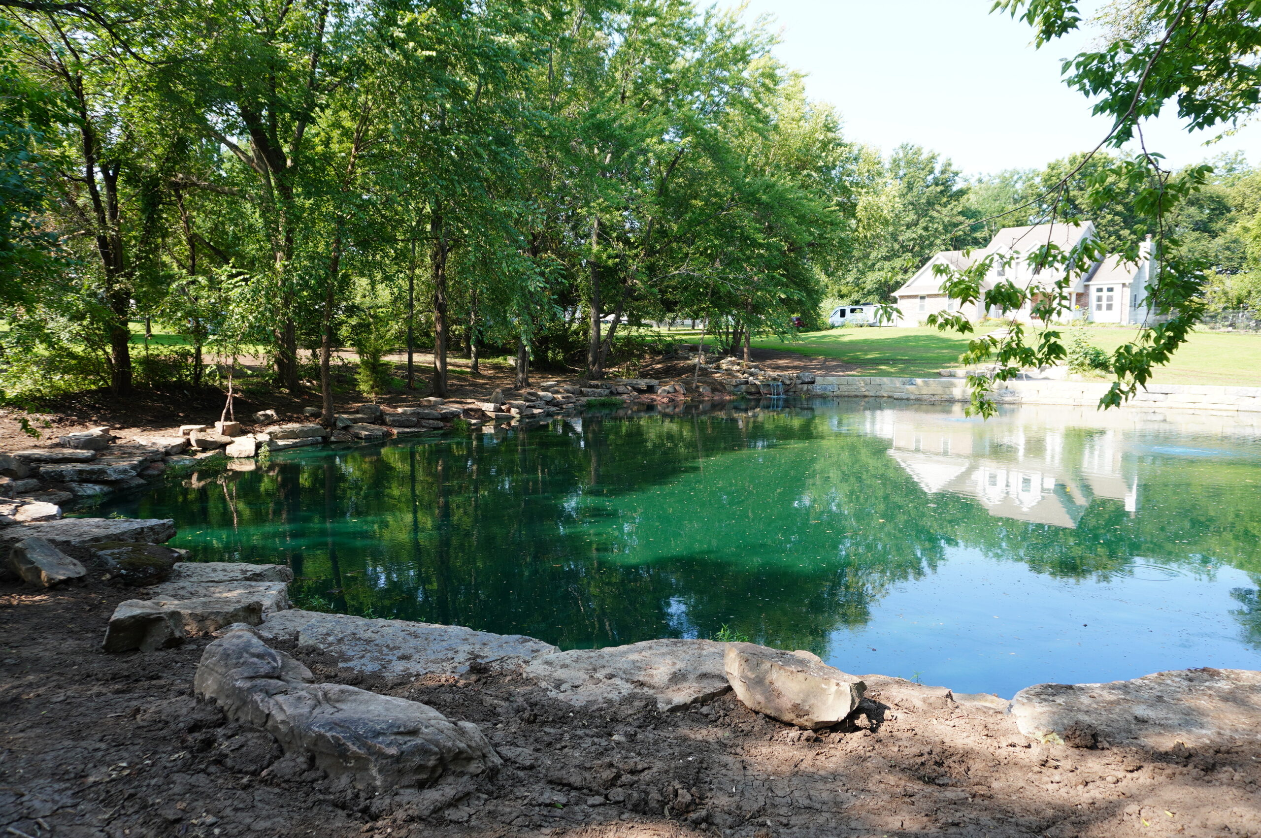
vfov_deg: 53.0
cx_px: 630
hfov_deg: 73.8
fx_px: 840
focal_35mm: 24
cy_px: 419
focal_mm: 16
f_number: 5
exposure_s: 1/100
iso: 100
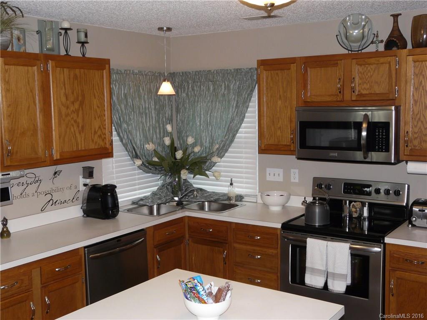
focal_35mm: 42
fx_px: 518
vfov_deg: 34.3
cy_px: 160
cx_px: 214
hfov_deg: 44.8
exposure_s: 1/40
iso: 160
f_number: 3.2
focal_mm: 6.8
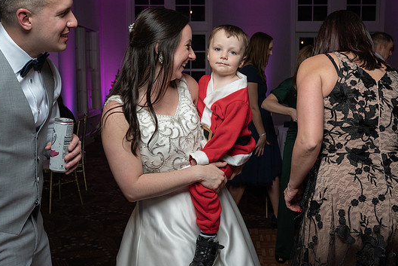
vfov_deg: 33.4
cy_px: 125
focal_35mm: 40
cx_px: 223
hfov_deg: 48.3
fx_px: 442
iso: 2000
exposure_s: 1/200
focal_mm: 32
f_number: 5.6
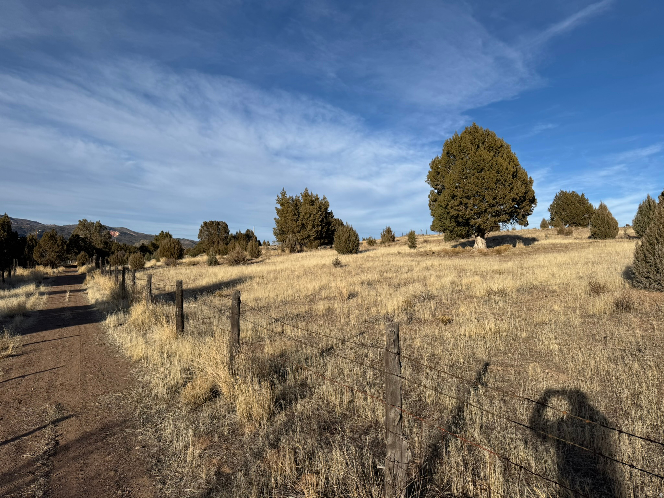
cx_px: 332
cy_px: 249
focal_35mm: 24
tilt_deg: +3.0
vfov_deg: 56.8
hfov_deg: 71.6
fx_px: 460
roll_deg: -0.6
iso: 80
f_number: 1.78
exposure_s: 1/6410
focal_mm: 6.76
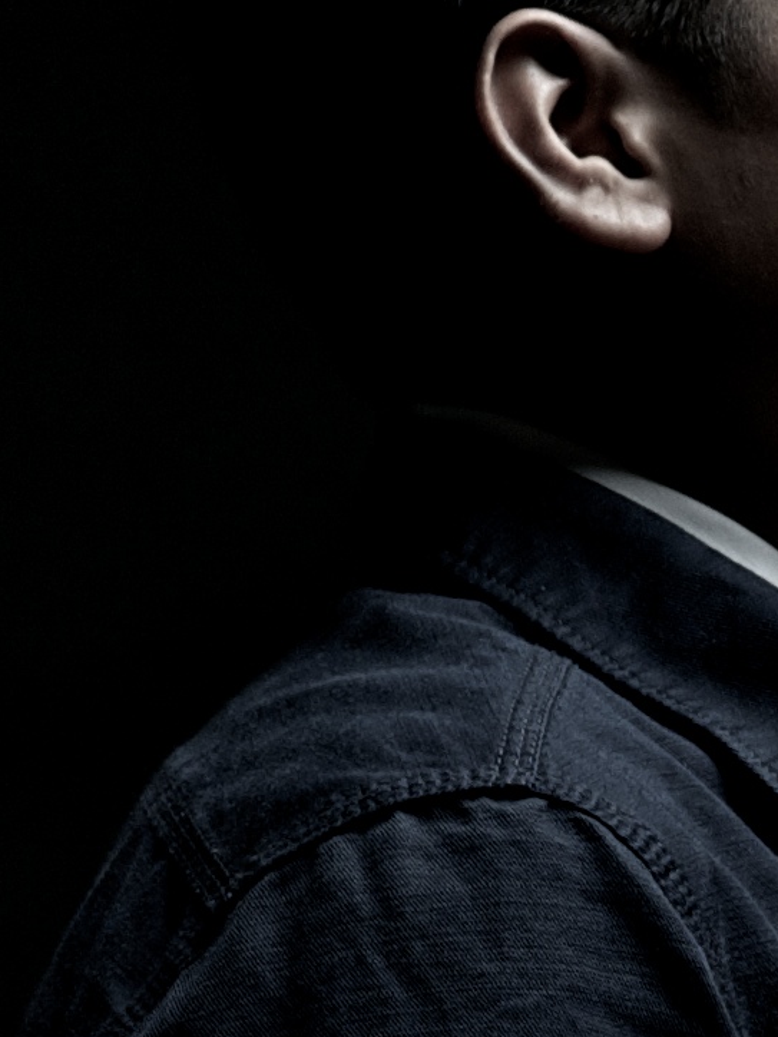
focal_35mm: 725
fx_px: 21721
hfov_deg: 2.0
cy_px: 869
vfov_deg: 2.7
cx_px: 2459
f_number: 8
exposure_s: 1/200
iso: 160
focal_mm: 85
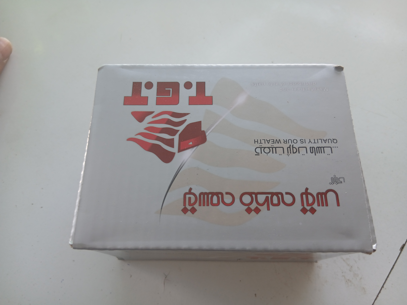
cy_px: 152
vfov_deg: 53.1
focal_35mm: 26
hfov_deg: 67.3
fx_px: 306
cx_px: 204
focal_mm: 3.98
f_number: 1.8
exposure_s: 1/50
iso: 50
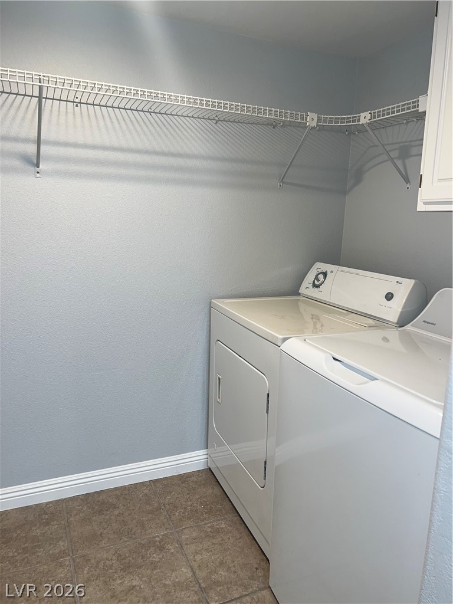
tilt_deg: -10.1
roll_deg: -1.7
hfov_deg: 53.1
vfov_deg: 67.3
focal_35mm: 26
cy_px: 302
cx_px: 226
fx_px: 454
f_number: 1.5
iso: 40
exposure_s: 1/31
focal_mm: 5.7
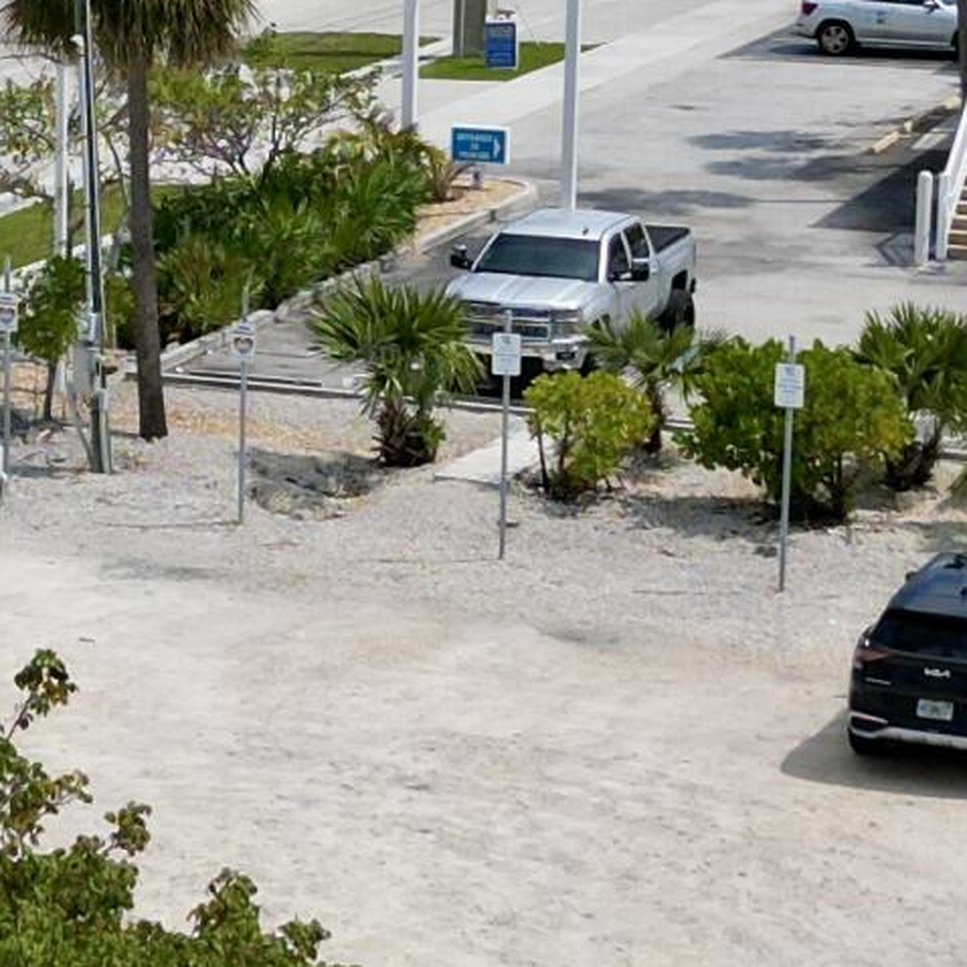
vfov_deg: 13.1
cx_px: -107
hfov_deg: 12.9
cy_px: 368
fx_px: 4203
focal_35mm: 133
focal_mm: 6.72
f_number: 1.7
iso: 110
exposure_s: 1/6000
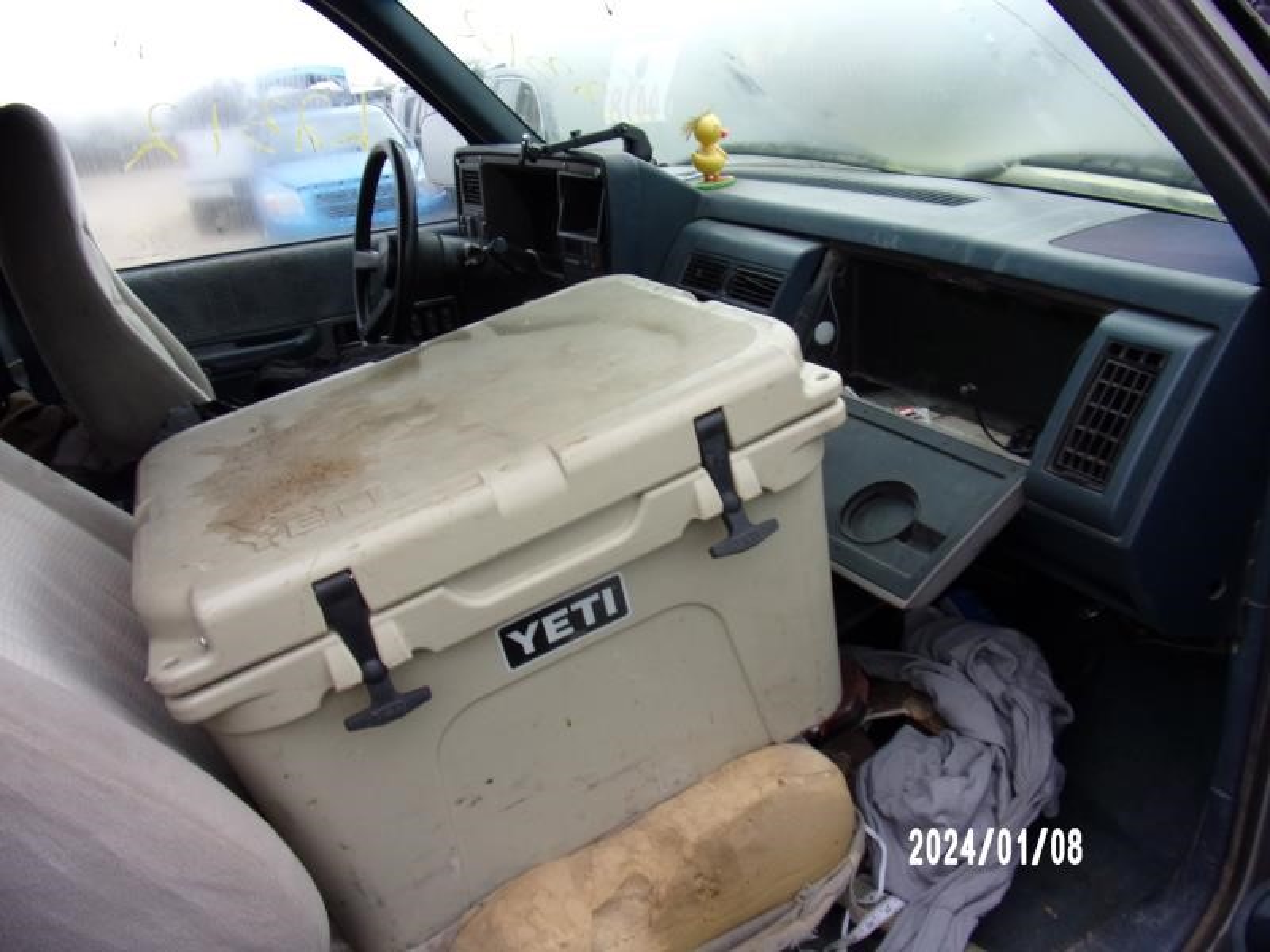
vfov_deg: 56.8
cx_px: 635
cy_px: 476
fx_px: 881
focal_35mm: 24
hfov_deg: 71.6
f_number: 3.3
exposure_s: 1/70
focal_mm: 4.3
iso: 80
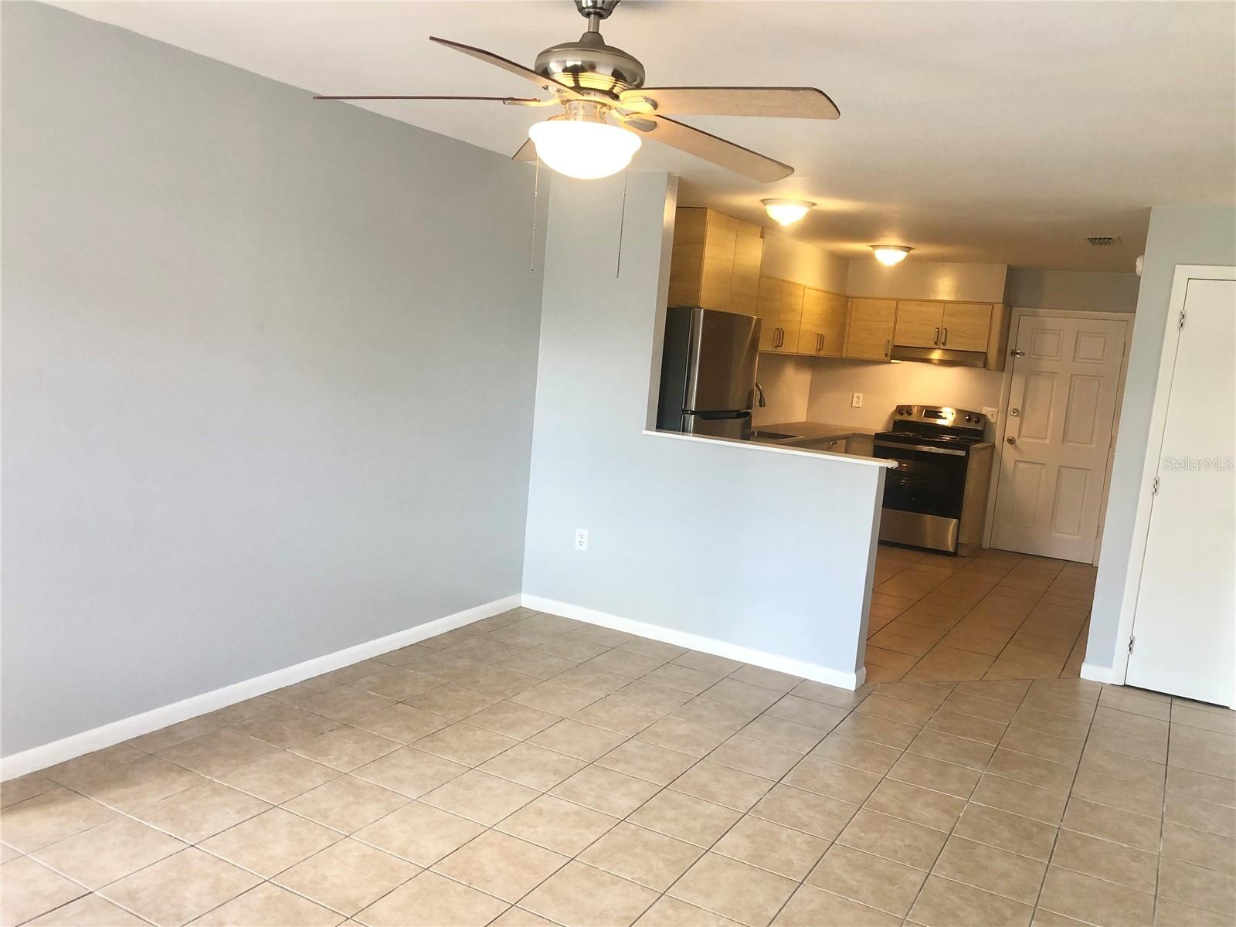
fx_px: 1000
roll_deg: -4.5
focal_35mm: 28
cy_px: 464
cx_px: 618
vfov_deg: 49.7
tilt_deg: -8.0
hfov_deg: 63.4
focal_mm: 3.99
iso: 32
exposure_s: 1/30
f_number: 1.8
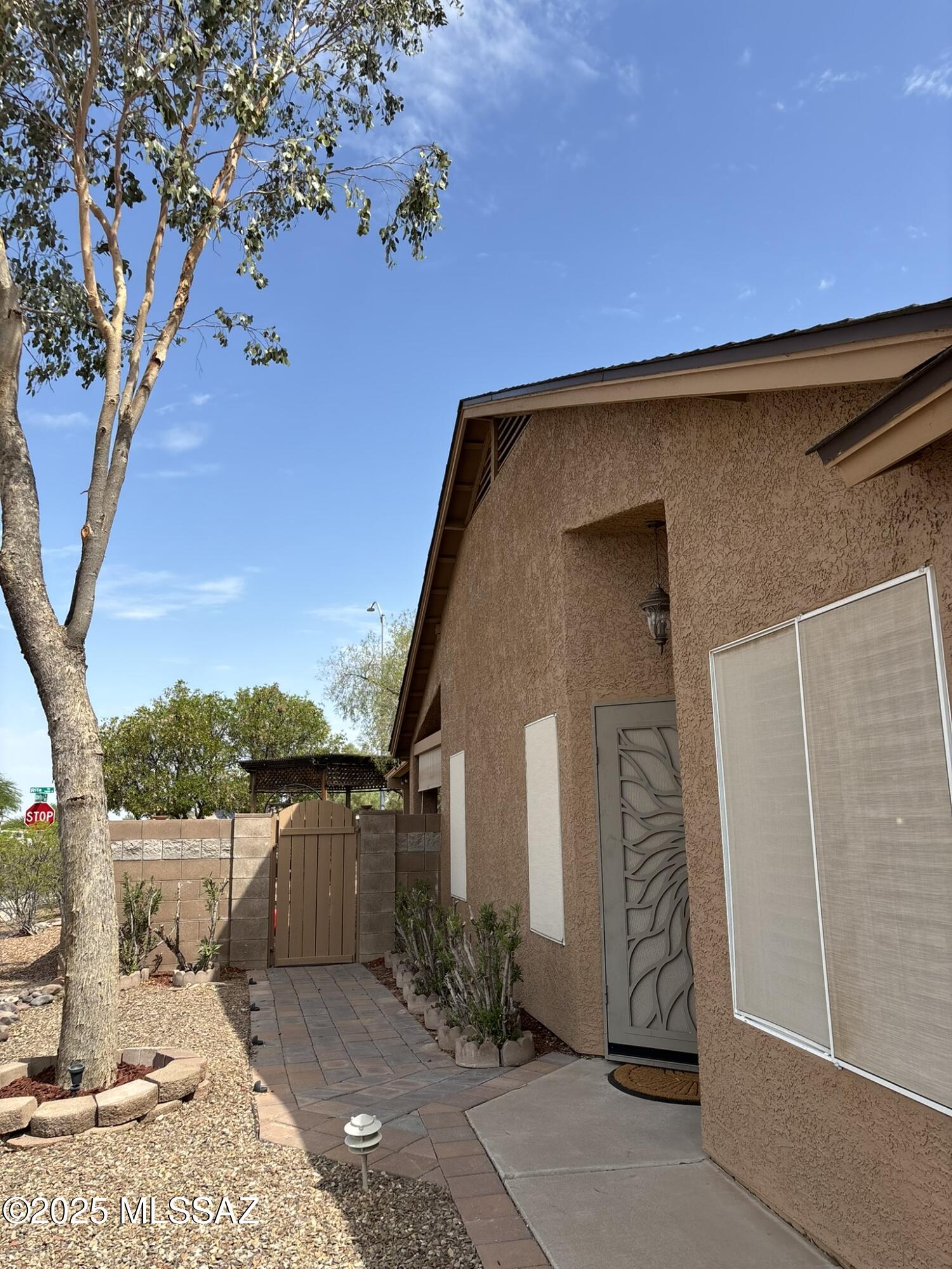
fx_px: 953
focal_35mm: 26
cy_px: 634
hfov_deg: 53.1
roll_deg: +0.4
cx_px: 476
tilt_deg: +11.8
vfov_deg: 67.3
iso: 50
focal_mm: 5.96
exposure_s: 1/2398
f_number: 1.6
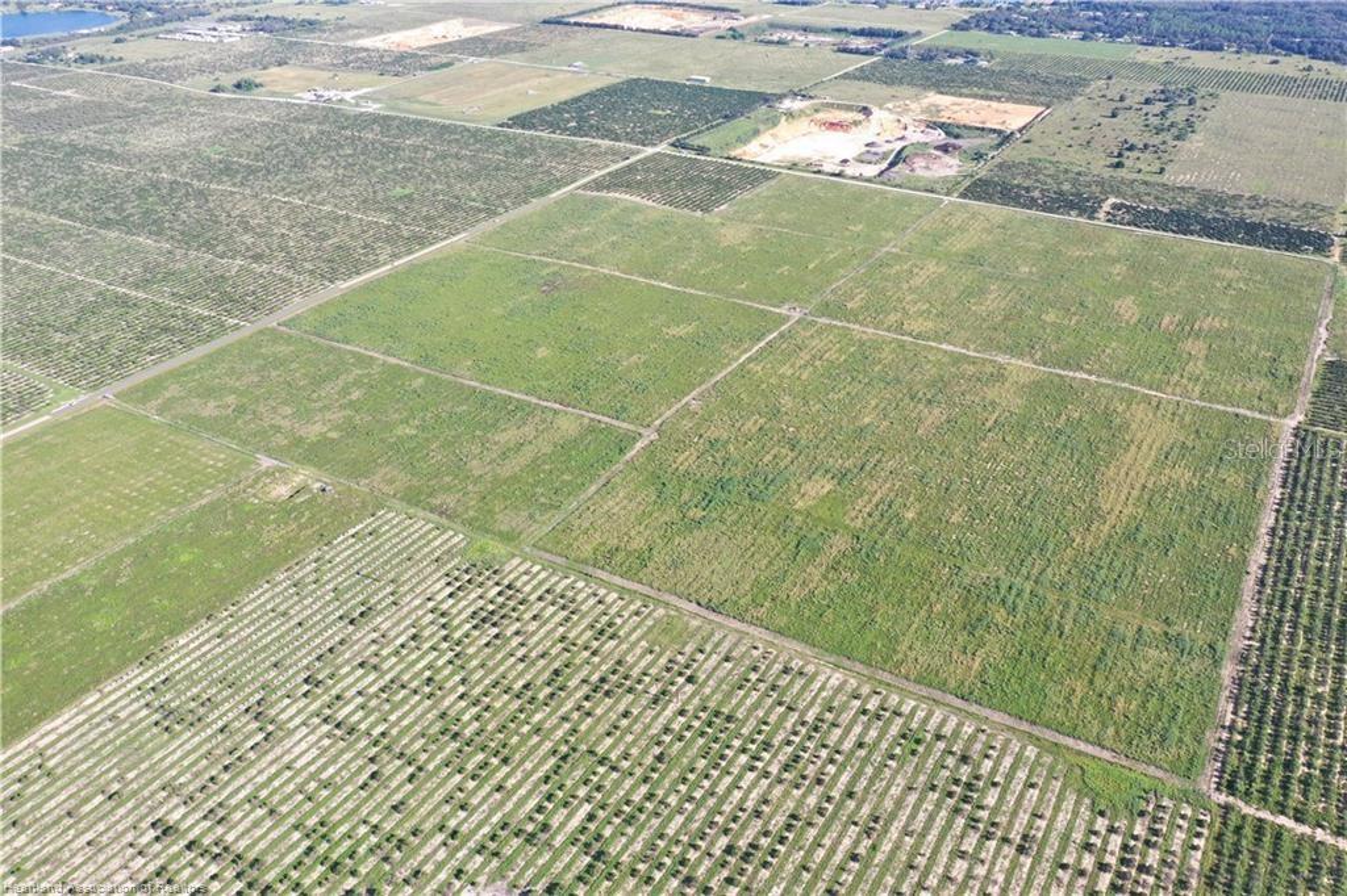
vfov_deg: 46.4
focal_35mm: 28
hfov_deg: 65.5
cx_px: 674
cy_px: 448
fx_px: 1047
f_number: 5
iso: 100
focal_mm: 10.26
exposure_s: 1/320
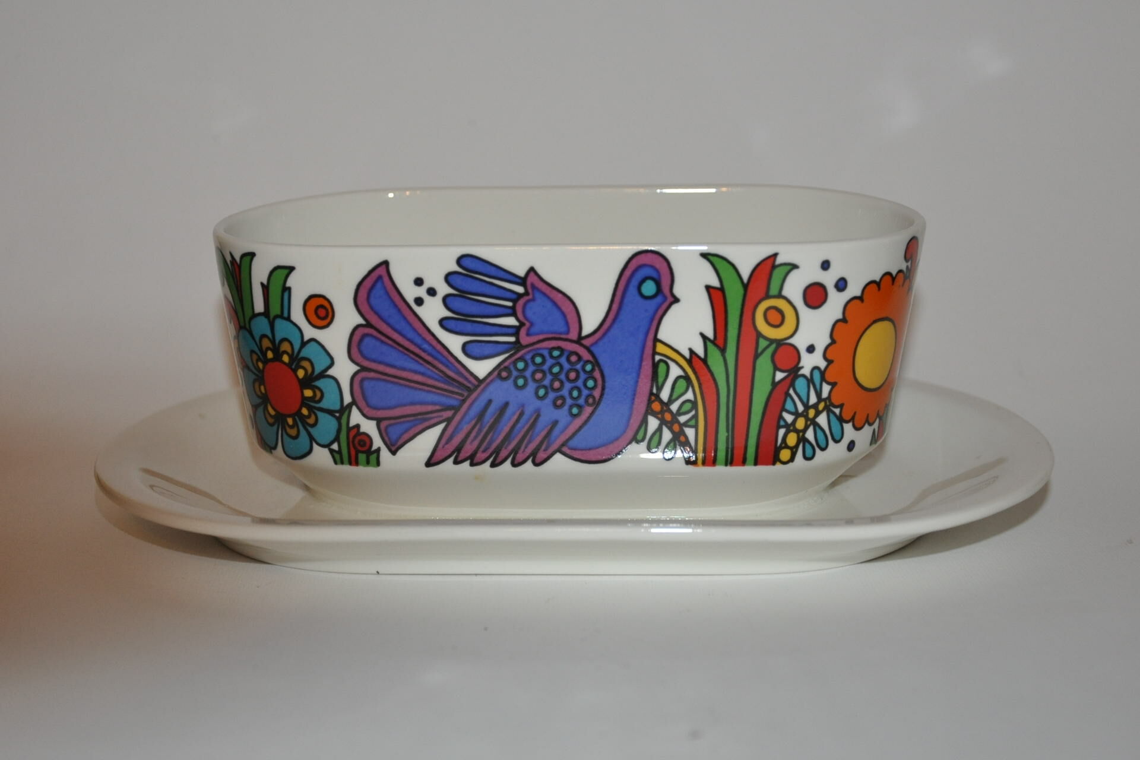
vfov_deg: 22.6
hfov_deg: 33.4
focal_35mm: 60
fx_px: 1900
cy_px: 380
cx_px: 570
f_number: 4.5
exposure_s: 1/60
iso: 800
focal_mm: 40
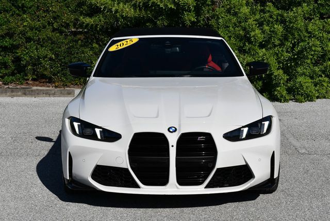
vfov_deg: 17.1
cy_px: 110
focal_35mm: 80
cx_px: 165
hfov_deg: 25.3
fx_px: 734
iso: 100
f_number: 10
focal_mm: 40
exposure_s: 1/400
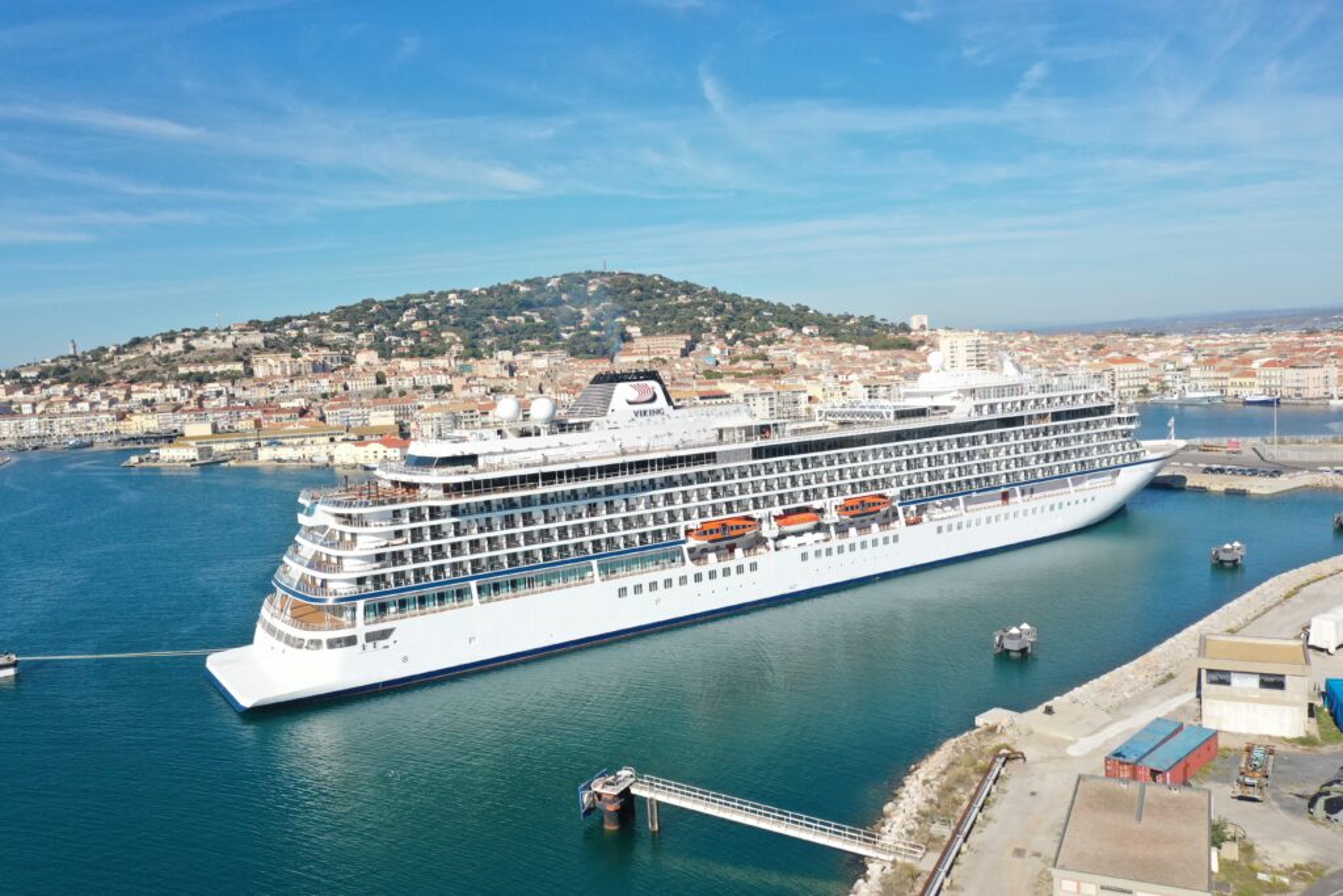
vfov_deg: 46.4
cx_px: 672
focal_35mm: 28
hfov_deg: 65.5
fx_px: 1045
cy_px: 448
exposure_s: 1/500
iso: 100
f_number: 5.6
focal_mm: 10.26
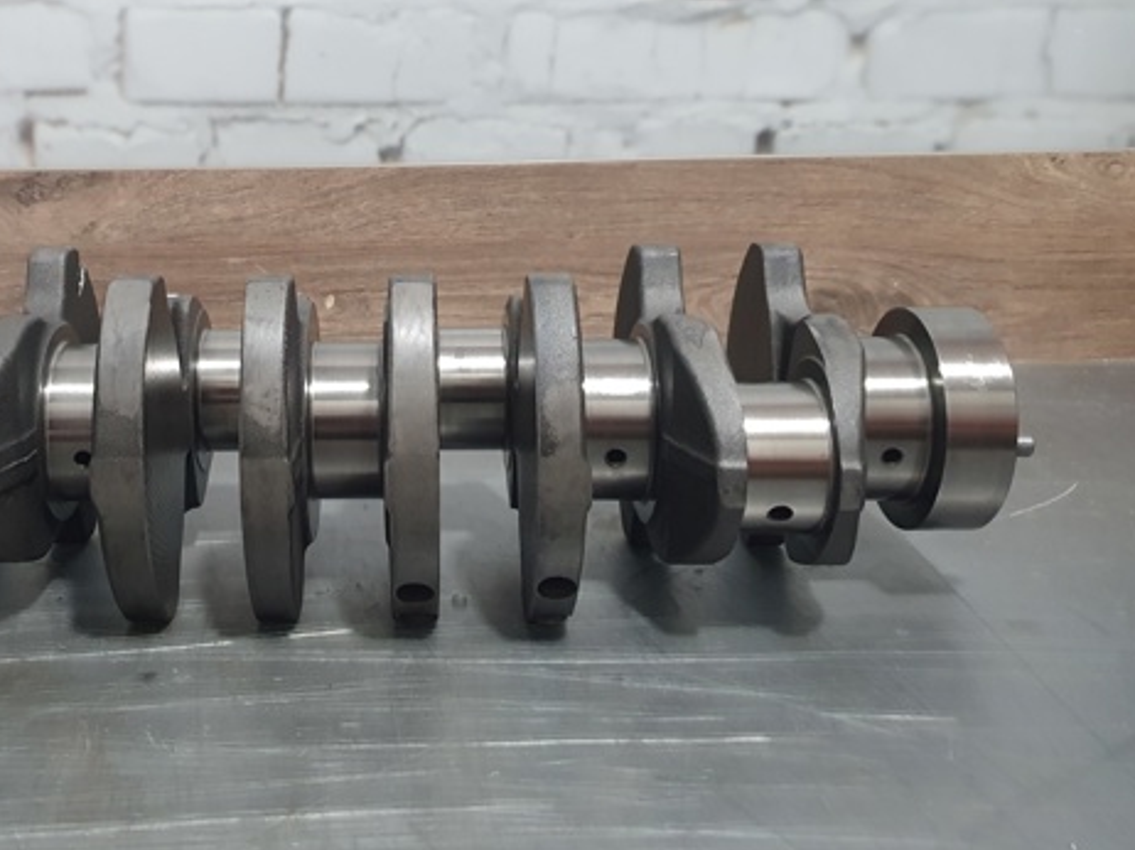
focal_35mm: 36
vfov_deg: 39.5
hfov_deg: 50.3
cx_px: 364
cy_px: 362
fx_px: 1180
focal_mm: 4.32
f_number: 1.5
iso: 320
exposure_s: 1/50
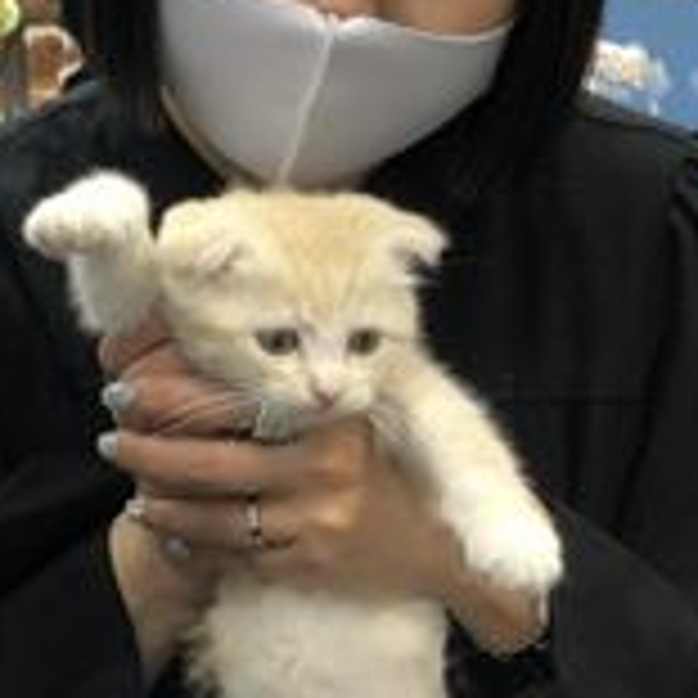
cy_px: 54
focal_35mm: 96
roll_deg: -0.5
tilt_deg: -6.7
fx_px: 2190
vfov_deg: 17.8
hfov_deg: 16.9
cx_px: -261
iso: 40
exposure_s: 1/20
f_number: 1.8
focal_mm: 3.99
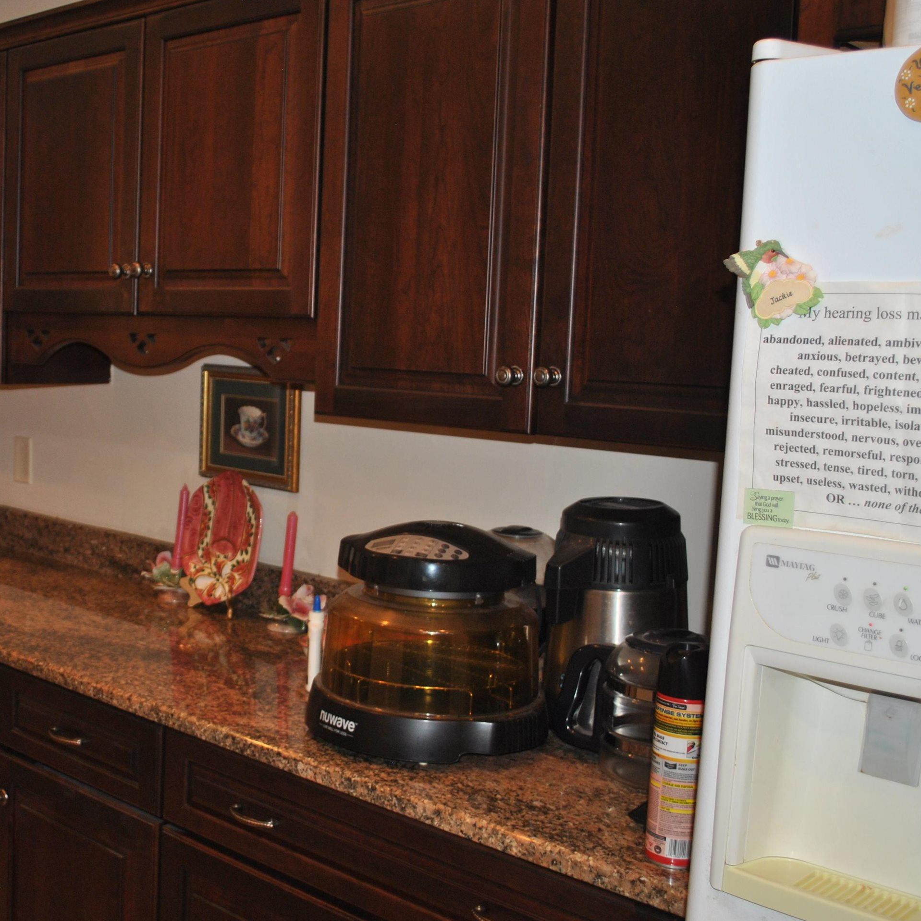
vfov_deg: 37.6
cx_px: 253
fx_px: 1355
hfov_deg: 36.8
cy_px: 470
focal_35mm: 45
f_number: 3.8
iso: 200
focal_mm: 22
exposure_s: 1/60
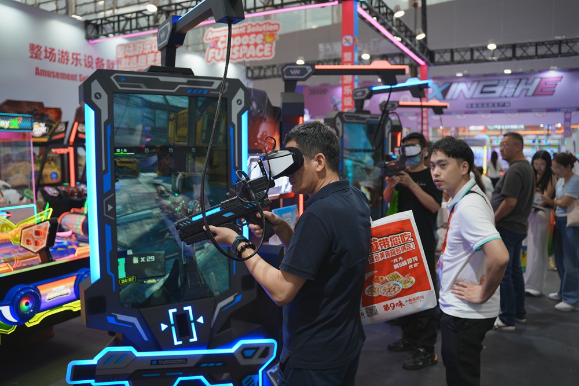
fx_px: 487
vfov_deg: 43.2
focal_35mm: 30
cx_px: 290
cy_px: 193
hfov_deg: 61.4
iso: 125
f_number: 2.8
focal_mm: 30.3
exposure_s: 1/200
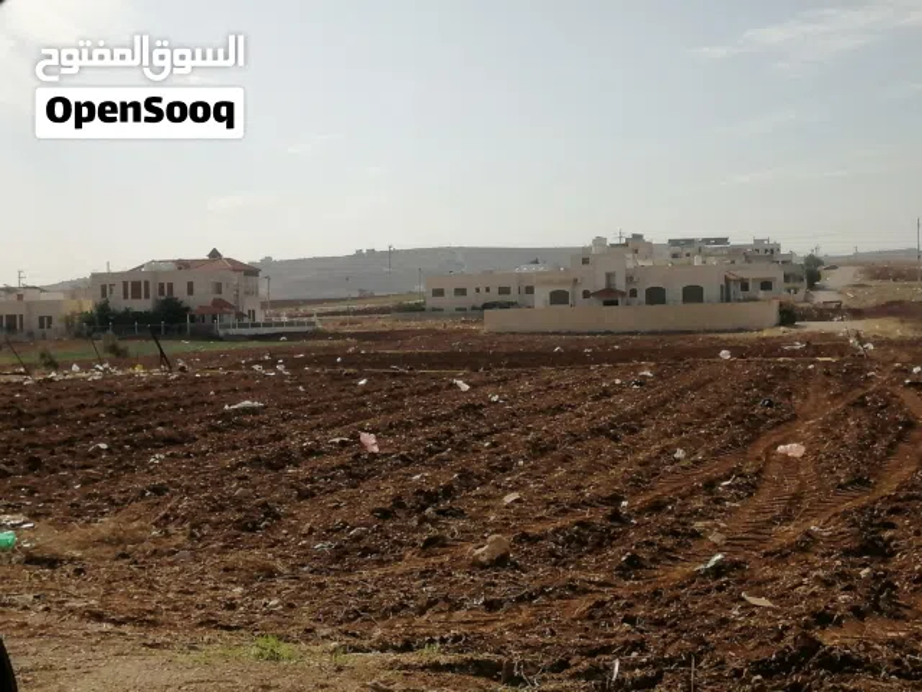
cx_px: 461
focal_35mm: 50
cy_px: 346
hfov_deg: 38.2
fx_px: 1332
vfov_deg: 29.1
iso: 50
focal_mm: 3.96
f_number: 1.8
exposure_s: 1/2632
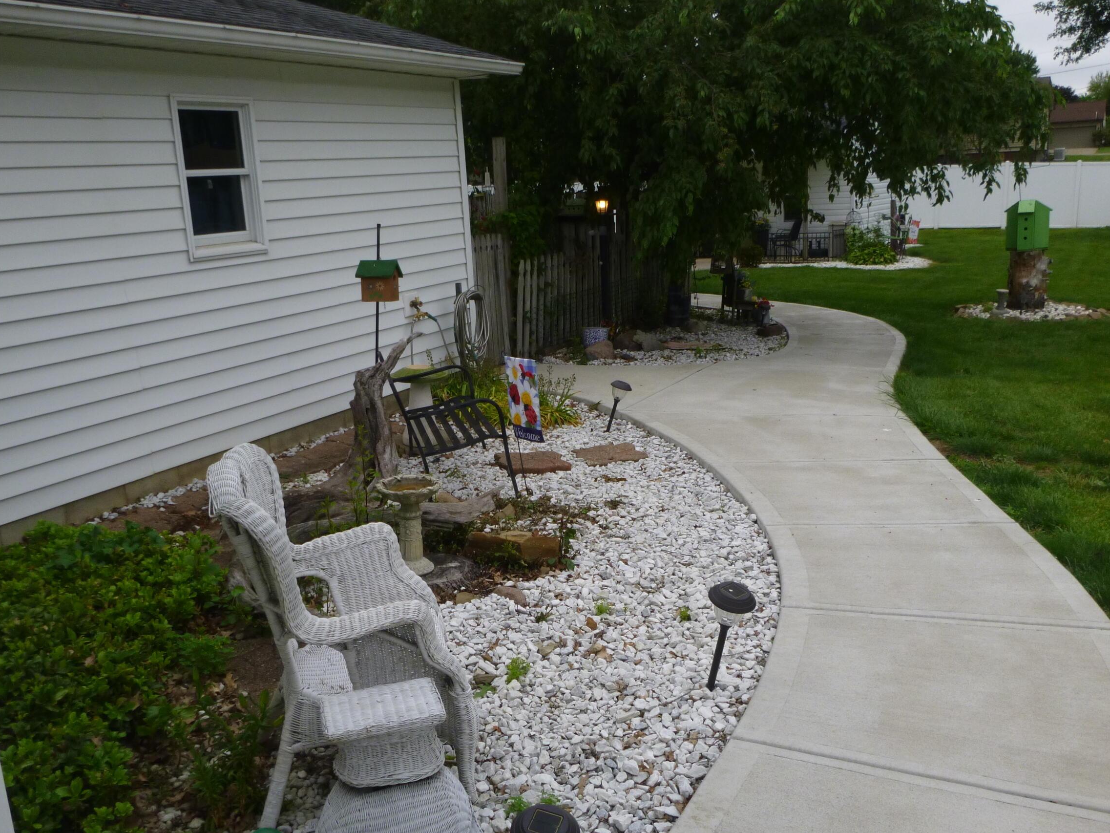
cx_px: 524
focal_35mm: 33
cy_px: 446
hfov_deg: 55.3
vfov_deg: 42.9
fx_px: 1058
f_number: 3.9
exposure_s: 1/160
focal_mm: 4.5
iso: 100
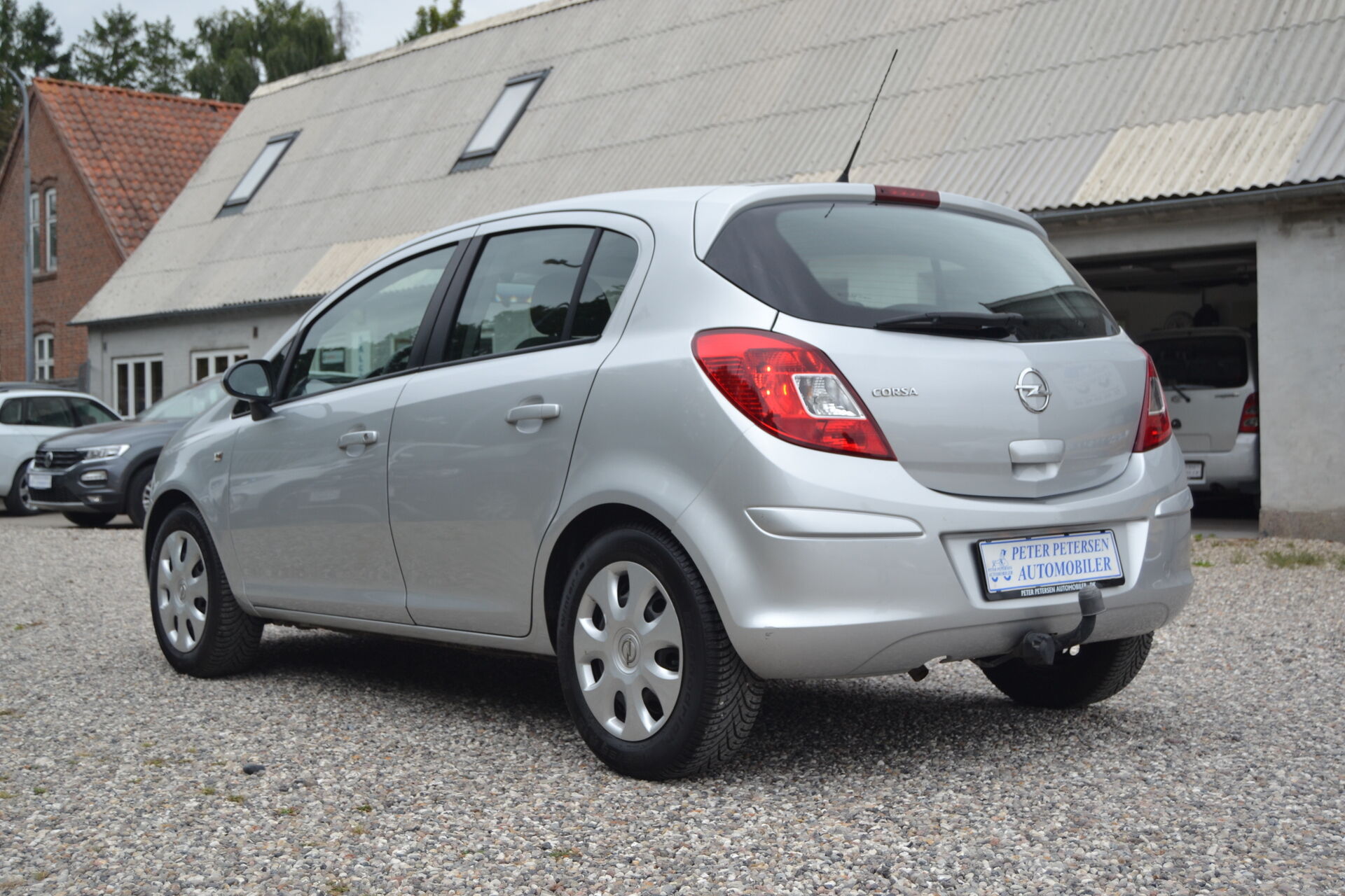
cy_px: 448
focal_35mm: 46
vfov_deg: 28.9
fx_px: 1737
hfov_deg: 42.3
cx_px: 672
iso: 140
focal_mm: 31
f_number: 5.6
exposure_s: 1/125
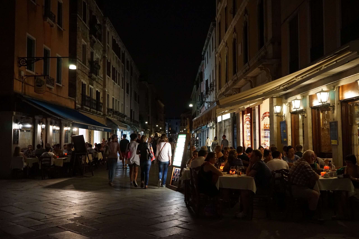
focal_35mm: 34
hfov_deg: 55.8
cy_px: 120
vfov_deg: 38.9
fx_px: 339
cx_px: 180
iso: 5000
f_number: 4
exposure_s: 1/60
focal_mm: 34
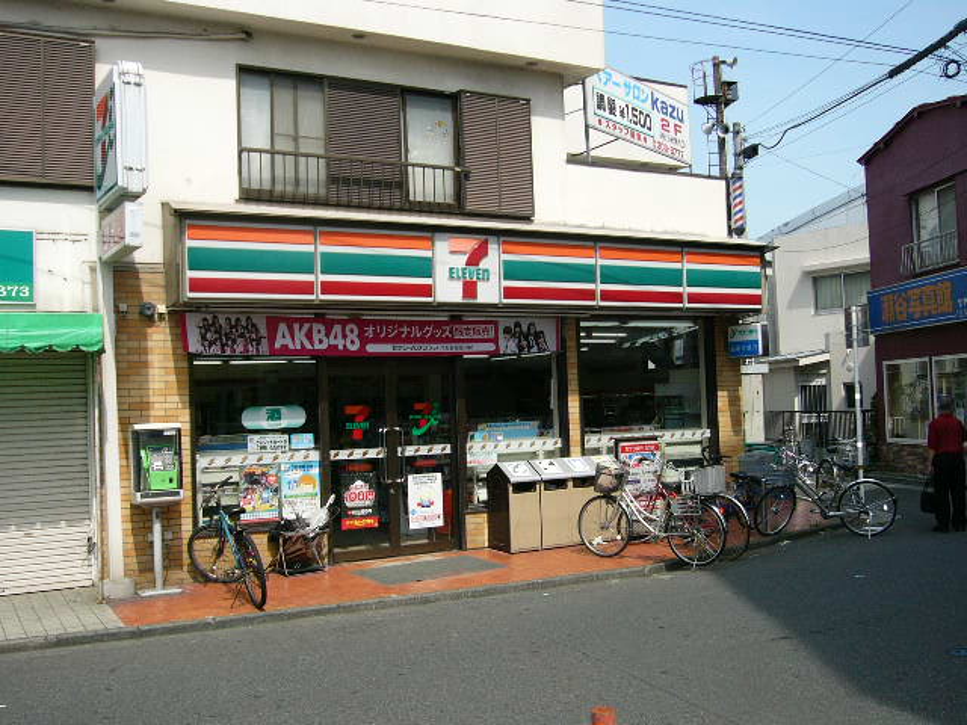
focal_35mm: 35
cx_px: 484
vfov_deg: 40.7
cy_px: 362
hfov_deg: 52.6
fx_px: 978
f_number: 8
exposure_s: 1/160
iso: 100
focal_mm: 5.8
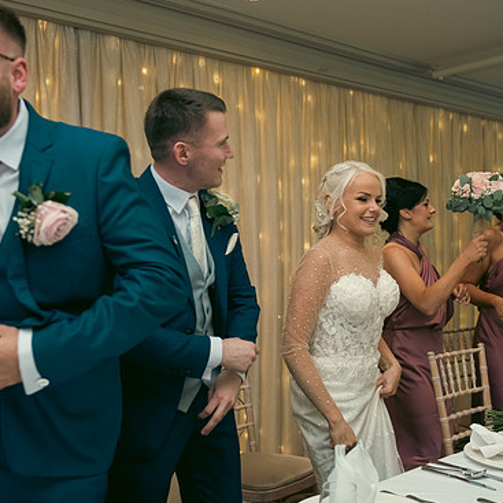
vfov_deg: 39.2
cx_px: 277
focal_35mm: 43
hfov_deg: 39.1
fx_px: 707
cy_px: 247
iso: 800
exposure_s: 1/160
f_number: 3.5
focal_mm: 32
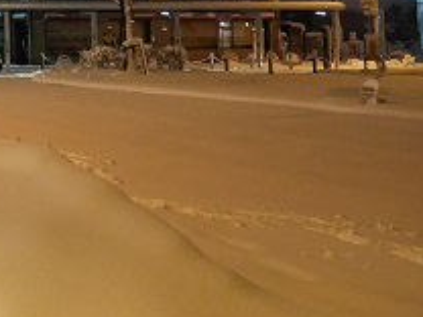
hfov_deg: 21.7
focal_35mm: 74
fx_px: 904
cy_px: 2
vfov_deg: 19.3
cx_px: -224
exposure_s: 1/60
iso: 2500
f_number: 3.5
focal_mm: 12
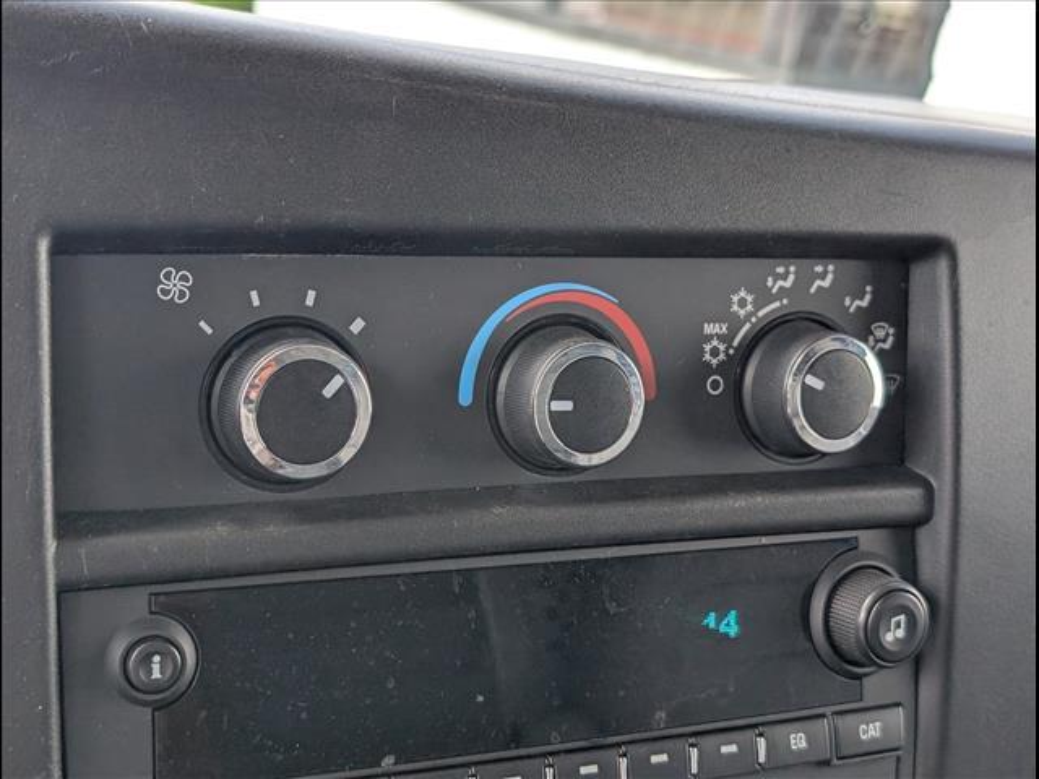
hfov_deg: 38.9
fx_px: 1471
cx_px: 520
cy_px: 390
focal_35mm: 49
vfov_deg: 29.7
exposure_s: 1/303
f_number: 1.68
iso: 83
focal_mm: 6.9
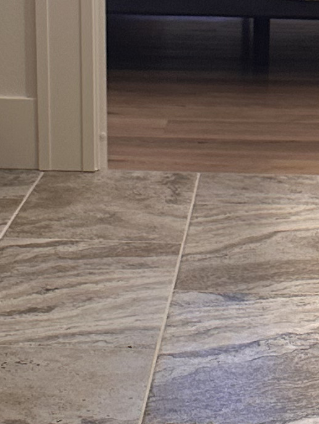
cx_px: 251
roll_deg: -1.0
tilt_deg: -15.5
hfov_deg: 10.5
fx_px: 1731
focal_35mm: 141
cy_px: 292
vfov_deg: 14.0
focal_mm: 6.86
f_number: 1.78
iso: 125
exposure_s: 1/60
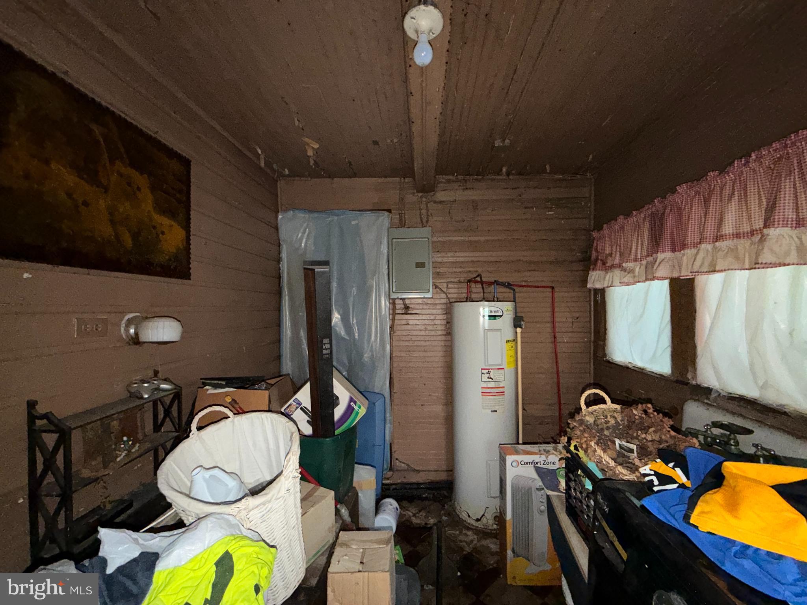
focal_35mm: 14
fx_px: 326
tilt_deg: -0.5
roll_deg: +1.1
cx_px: 404
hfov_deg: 102.1
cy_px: 302
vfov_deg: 85.7
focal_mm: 2.22
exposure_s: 1/30
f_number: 2.2
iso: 250
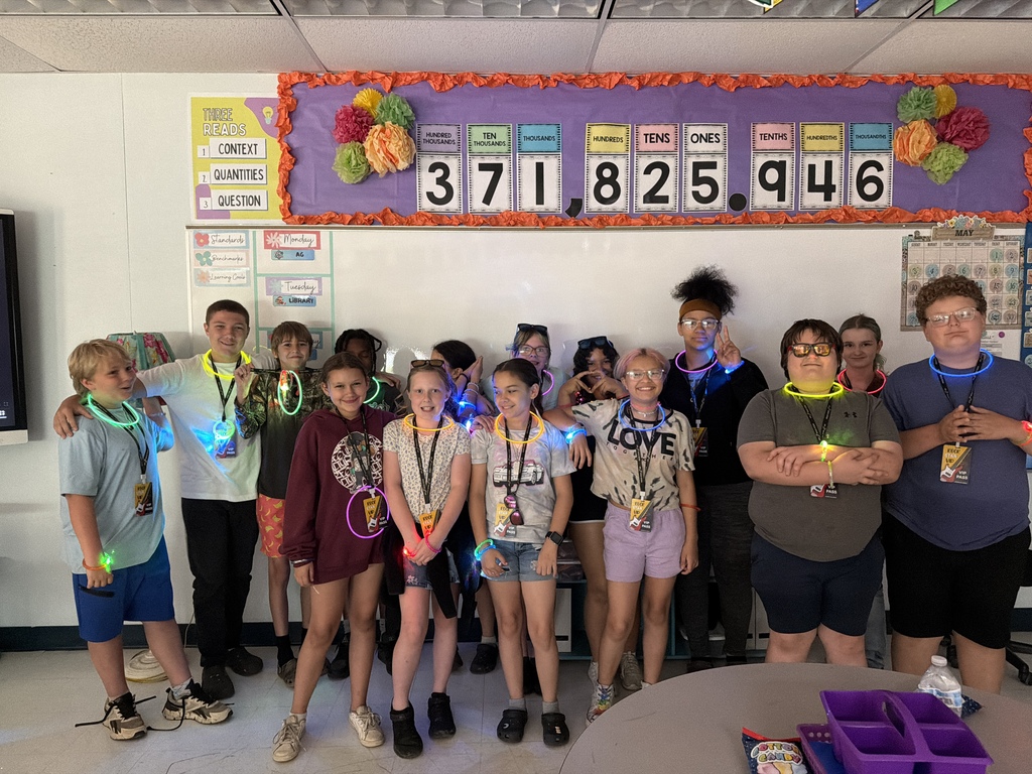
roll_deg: +0.8
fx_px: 716
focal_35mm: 24
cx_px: 516
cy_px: 387
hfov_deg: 71.6
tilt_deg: -3.8
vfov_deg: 56.8
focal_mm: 6.76
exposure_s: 1/30
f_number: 1.78
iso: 1250
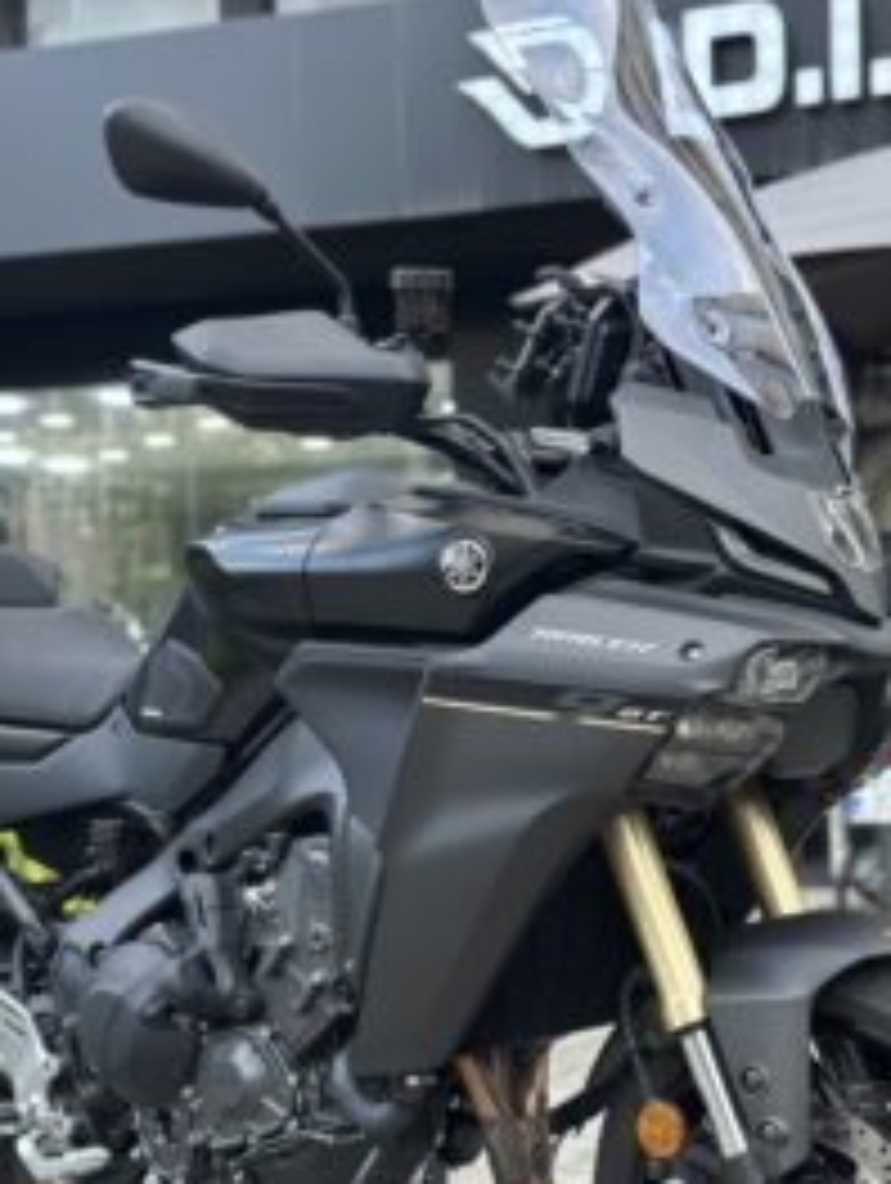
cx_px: 621
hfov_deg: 21.6
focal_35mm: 68
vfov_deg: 28.3
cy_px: 790
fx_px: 2328
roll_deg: +0.7
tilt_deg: -2.4
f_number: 1.78
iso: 125
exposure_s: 1/134
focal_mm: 6.86
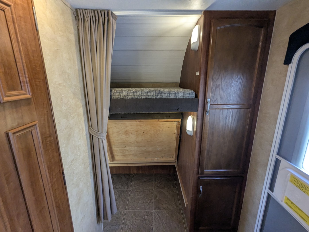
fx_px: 143
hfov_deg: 94.4
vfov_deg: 78.2
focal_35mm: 16
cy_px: 116
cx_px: 154
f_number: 2.2
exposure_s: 1/65
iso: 213
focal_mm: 2.35
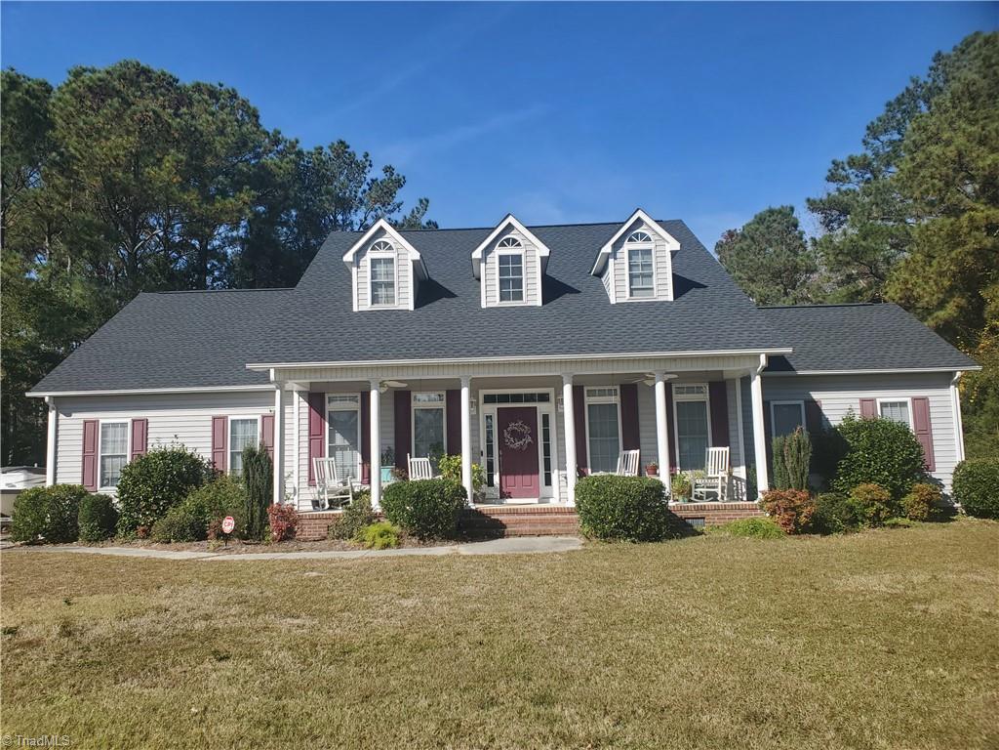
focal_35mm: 26
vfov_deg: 53.1
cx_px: 500
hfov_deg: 67.3
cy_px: 375
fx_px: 750
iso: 50
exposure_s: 1/1458
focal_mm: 4.3
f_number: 2.4
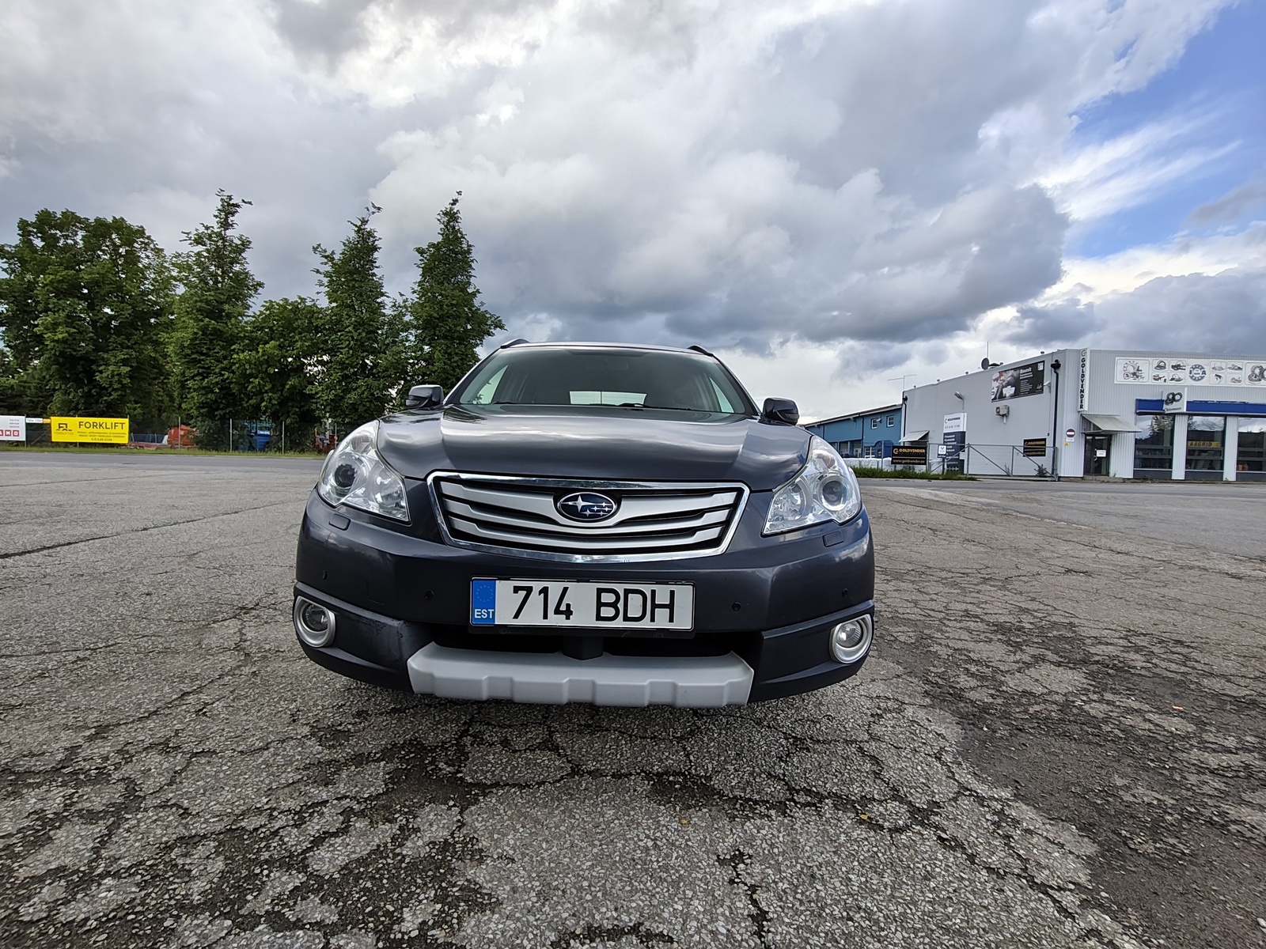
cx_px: 633
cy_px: 474
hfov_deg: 98.2
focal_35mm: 15
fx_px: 549
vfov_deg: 81.7
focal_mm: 1.67
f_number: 2.2
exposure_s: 1/253
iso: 50
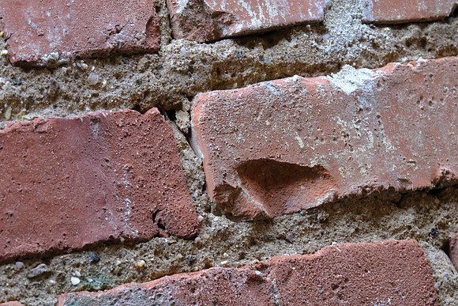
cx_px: 229
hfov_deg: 7.6
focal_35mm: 272
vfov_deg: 5.1
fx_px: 3461
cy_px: 153
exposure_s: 1/34
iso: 3200
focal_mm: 181.1
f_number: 16
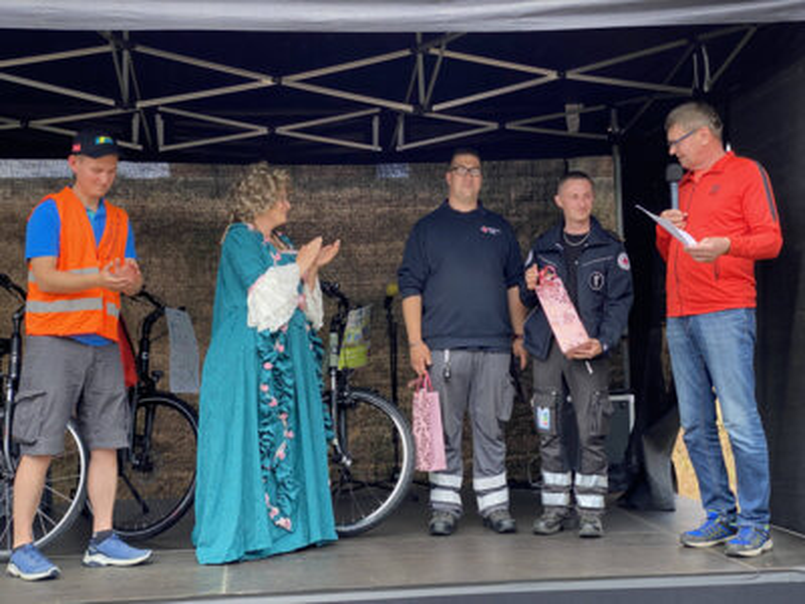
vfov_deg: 28.0
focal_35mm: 52
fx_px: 1209
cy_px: 302
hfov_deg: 36.8
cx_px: 402
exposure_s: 1/387
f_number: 2
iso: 20
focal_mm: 6
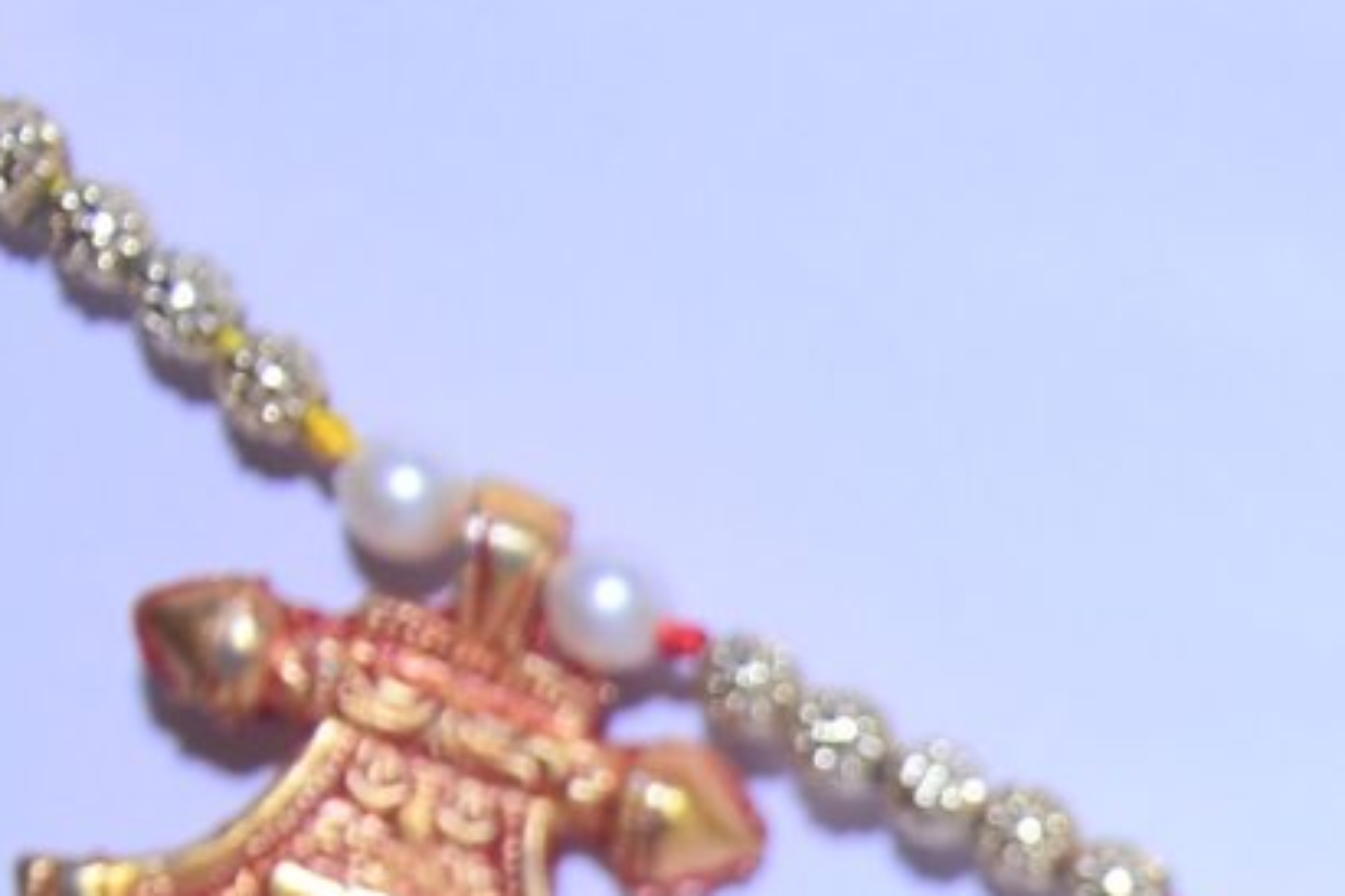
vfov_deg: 4.7
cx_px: 3688
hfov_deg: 6.8
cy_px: 2562
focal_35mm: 280
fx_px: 10460
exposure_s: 1/125
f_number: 5
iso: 250
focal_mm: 30
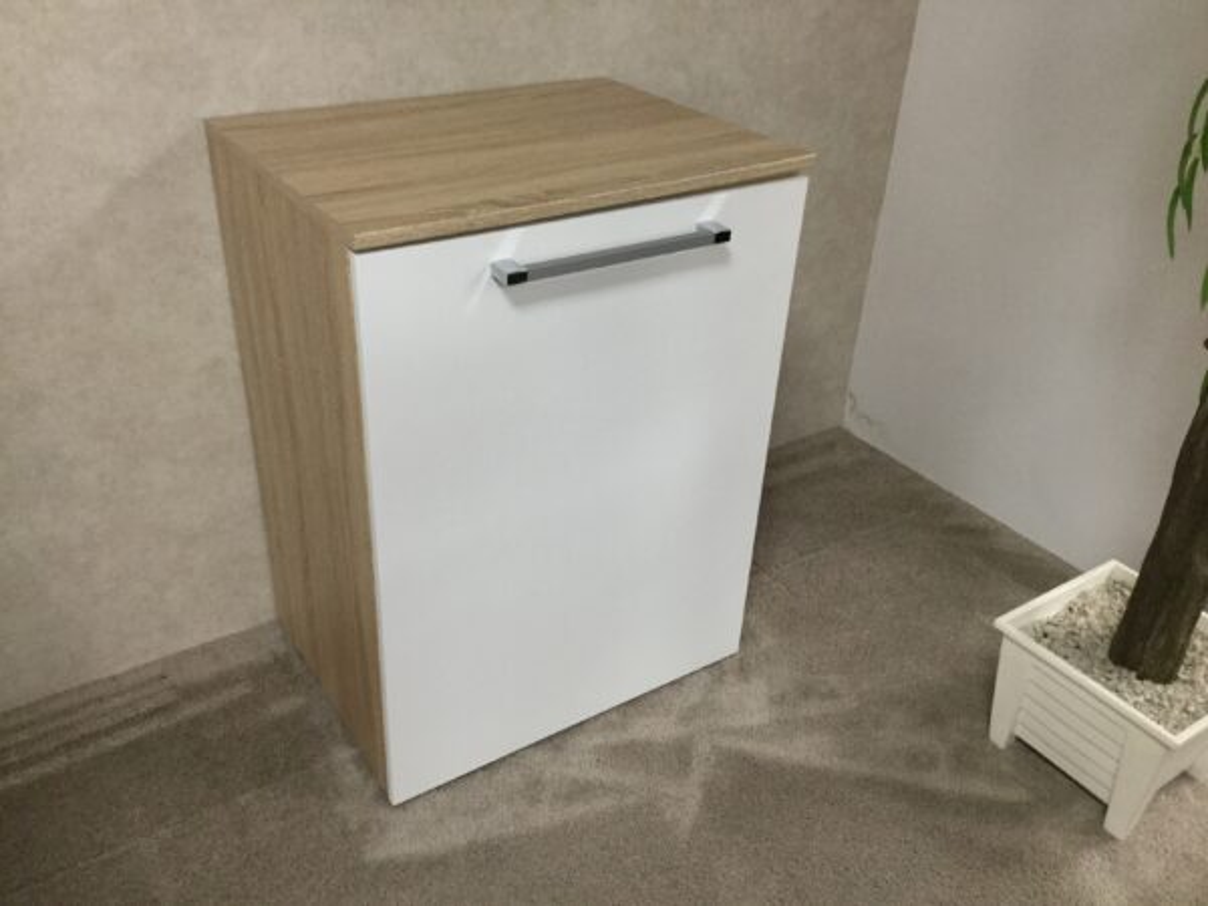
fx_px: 1082
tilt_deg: -32.1
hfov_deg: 58.4
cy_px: 453
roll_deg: -2.7
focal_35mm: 31
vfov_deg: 45.4
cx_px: 604
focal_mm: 3.3
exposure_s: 1/33
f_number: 2.4
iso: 160
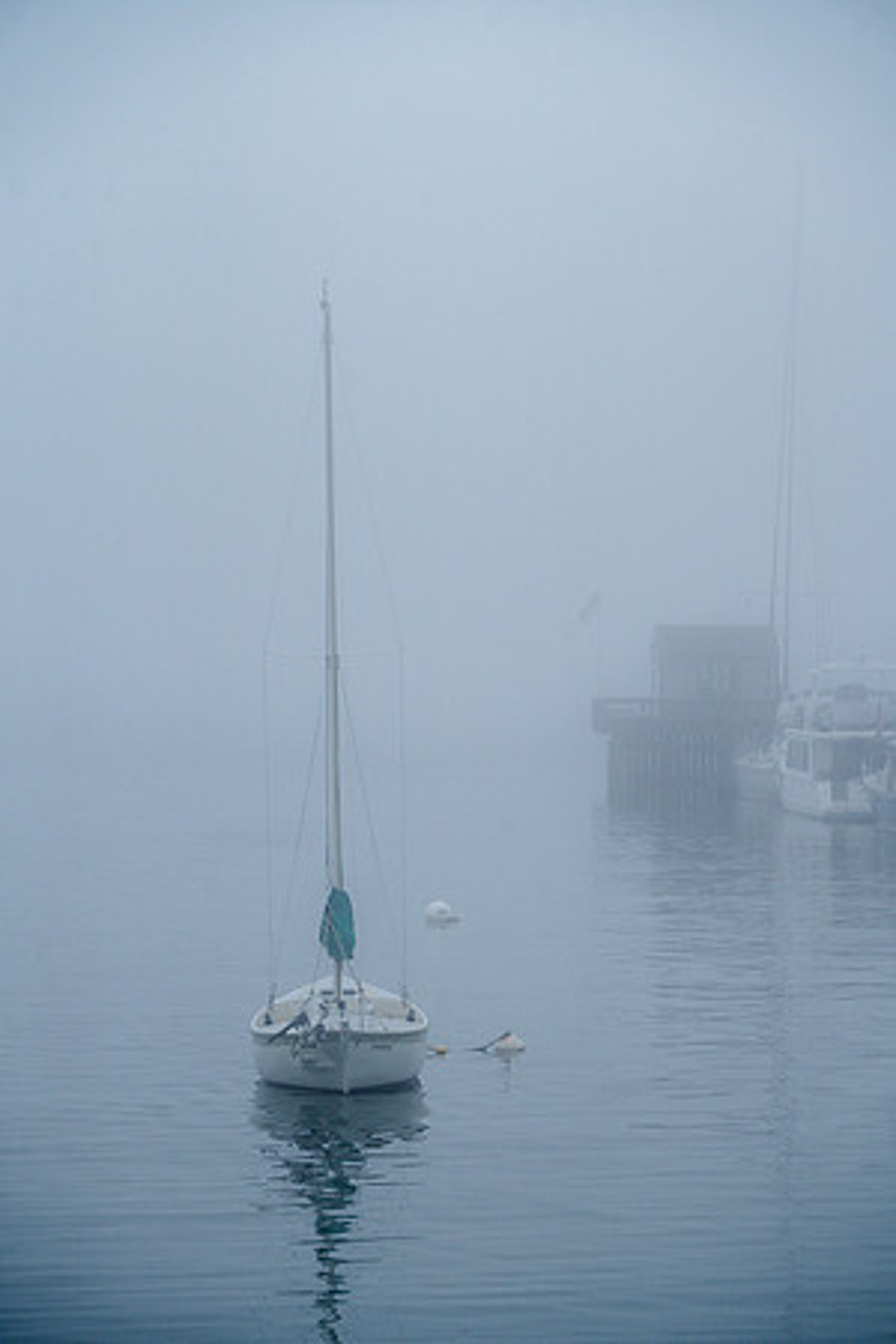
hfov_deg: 10.3
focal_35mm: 133
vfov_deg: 15.4
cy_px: 672
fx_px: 4965
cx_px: 448
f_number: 5.6
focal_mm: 133
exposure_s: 1/2500
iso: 200
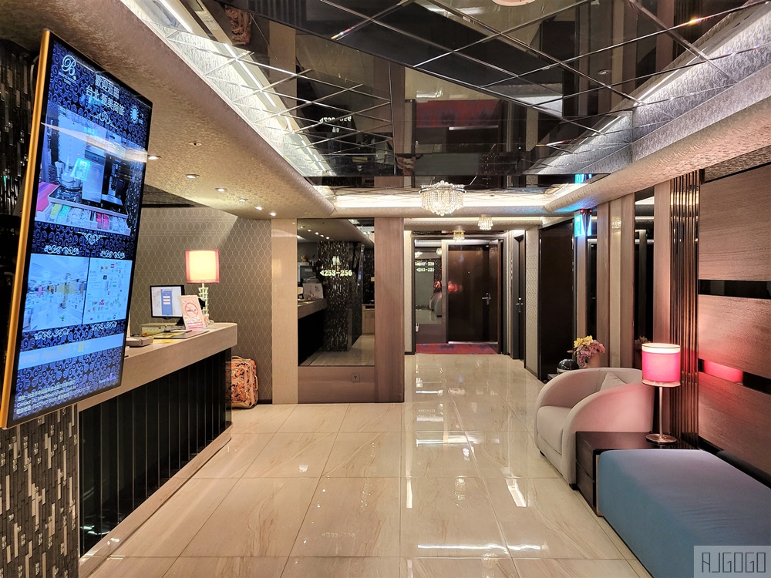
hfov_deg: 67.3
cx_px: 386
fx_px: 579
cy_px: 289
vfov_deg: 53.1
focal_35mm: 26
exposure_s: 1/40
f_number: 1.8
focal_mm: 5.4
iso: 500
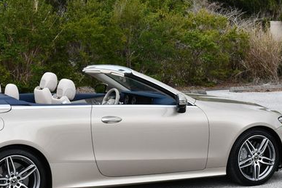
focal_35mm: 96
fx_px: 753
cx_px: 91
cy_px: 91
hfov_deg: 21.1
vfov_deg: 14.3
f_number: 8
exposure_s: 1/250
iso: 140
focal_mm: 29
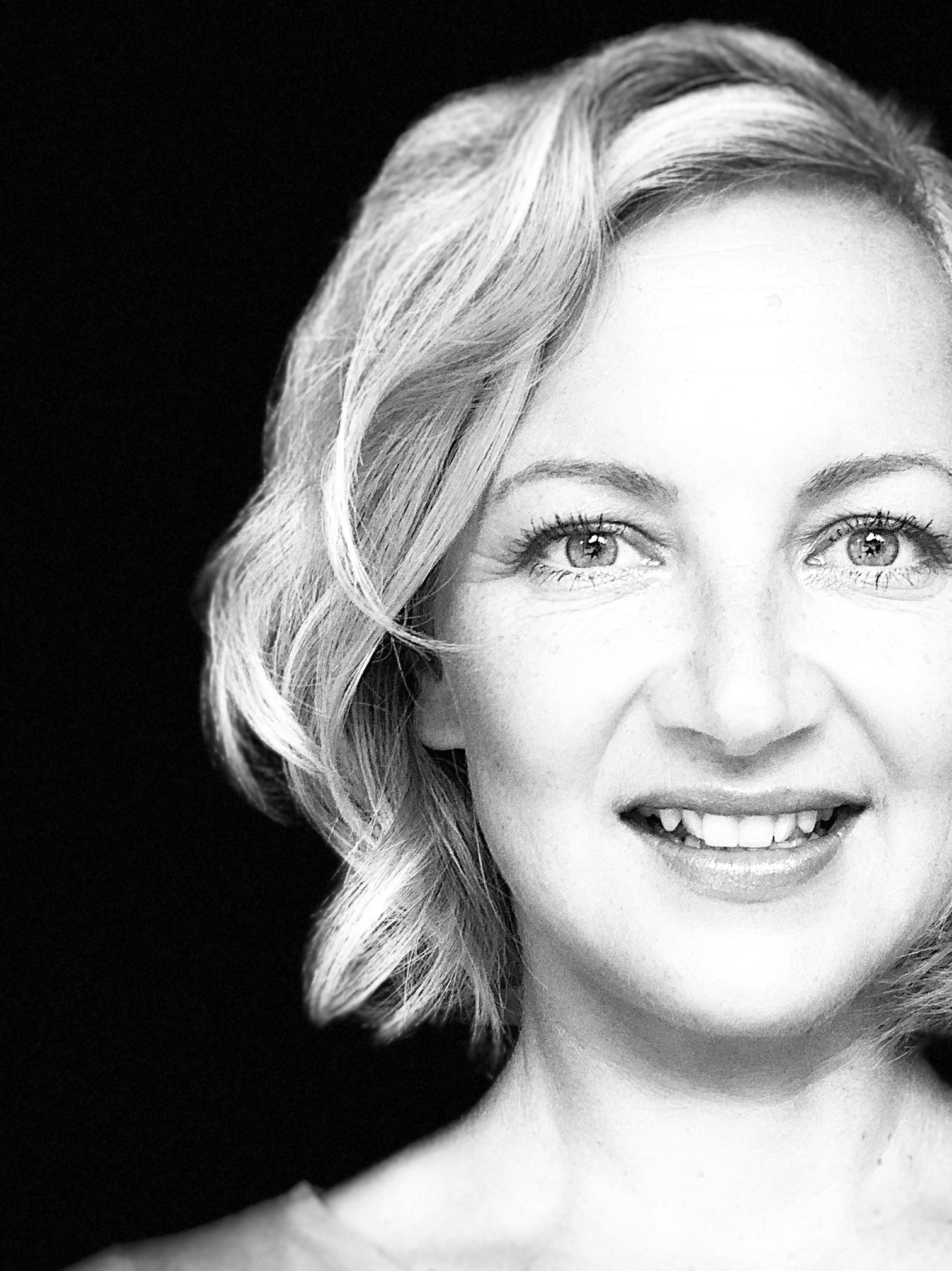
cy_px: 732
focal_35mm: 49
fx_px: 1797
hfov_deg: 29.2
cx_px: 725
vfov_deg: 38.8
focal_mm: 2.87
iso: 125
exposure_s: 1/60
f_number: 2.2
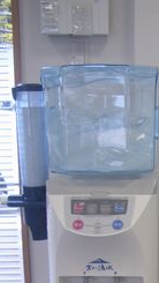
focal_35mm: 83
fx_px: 621
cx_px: 224
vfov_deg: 24.4
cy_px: 286
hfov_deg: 13.9
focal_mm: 5.8
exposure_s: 1/100
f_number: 2.6
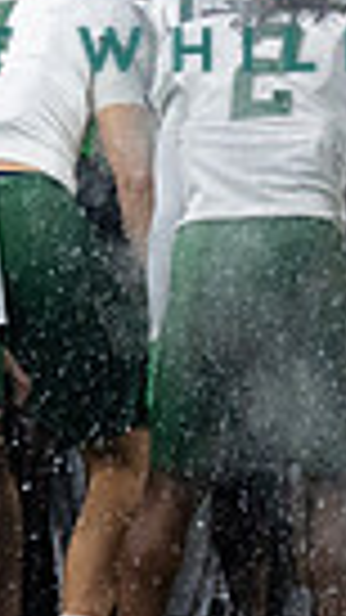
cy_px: 10
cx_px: 336
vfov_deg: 3.9
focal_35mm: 548
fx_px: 8944
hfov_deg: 2.2
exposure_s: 1/1000
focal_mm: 70
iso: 1600
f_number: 2.8
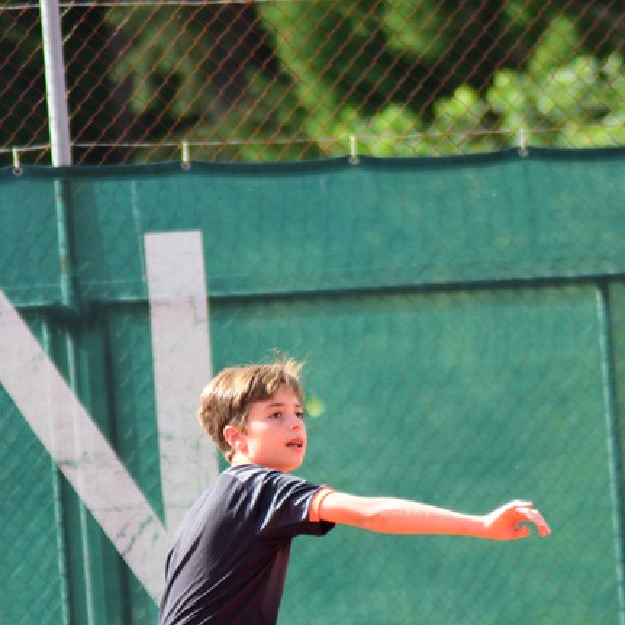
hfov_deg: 3.2
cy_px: 479
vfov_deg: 3.2
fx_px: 11133
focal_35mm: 545
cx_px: 303
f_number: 4.5
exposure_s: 1/1250
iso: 720
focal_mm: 180
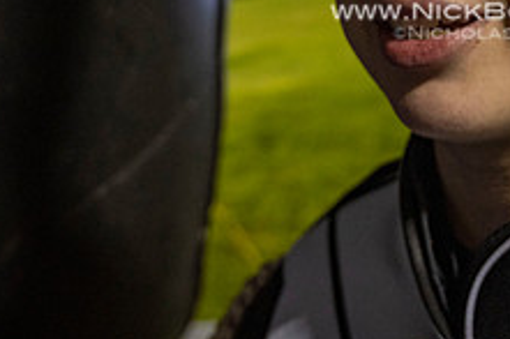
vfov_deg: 20.2
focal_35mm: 63
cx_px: 489
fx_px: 892
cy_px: -70
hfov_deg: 30.1
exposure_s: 1/125
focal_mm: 24
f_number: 4
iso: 1000
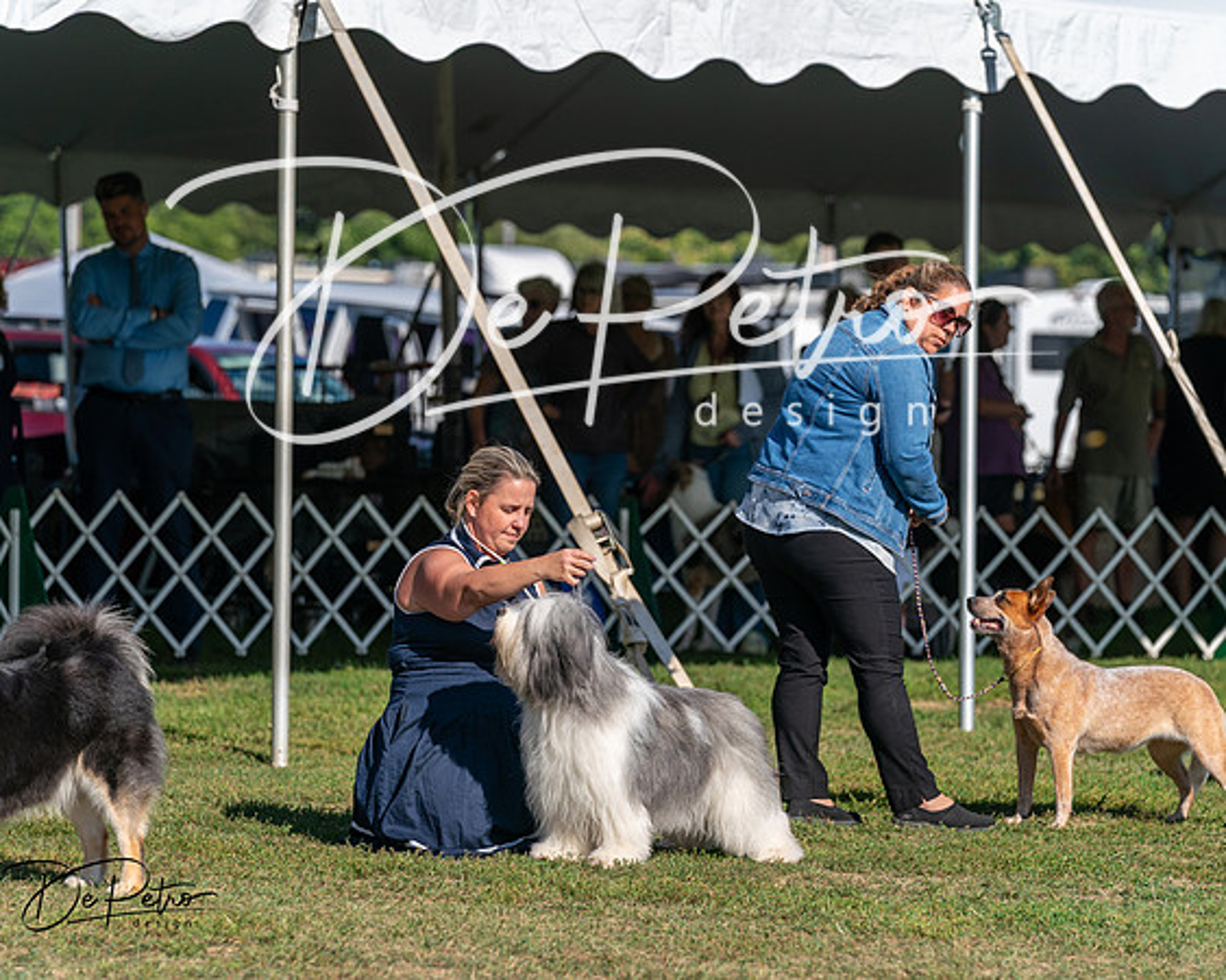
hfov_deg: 11.7
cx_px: 613
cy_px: 490
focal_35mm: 166
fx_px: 6005
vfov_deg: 9.3
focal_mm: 147
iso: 100
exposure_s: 1/1250
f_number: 4.5
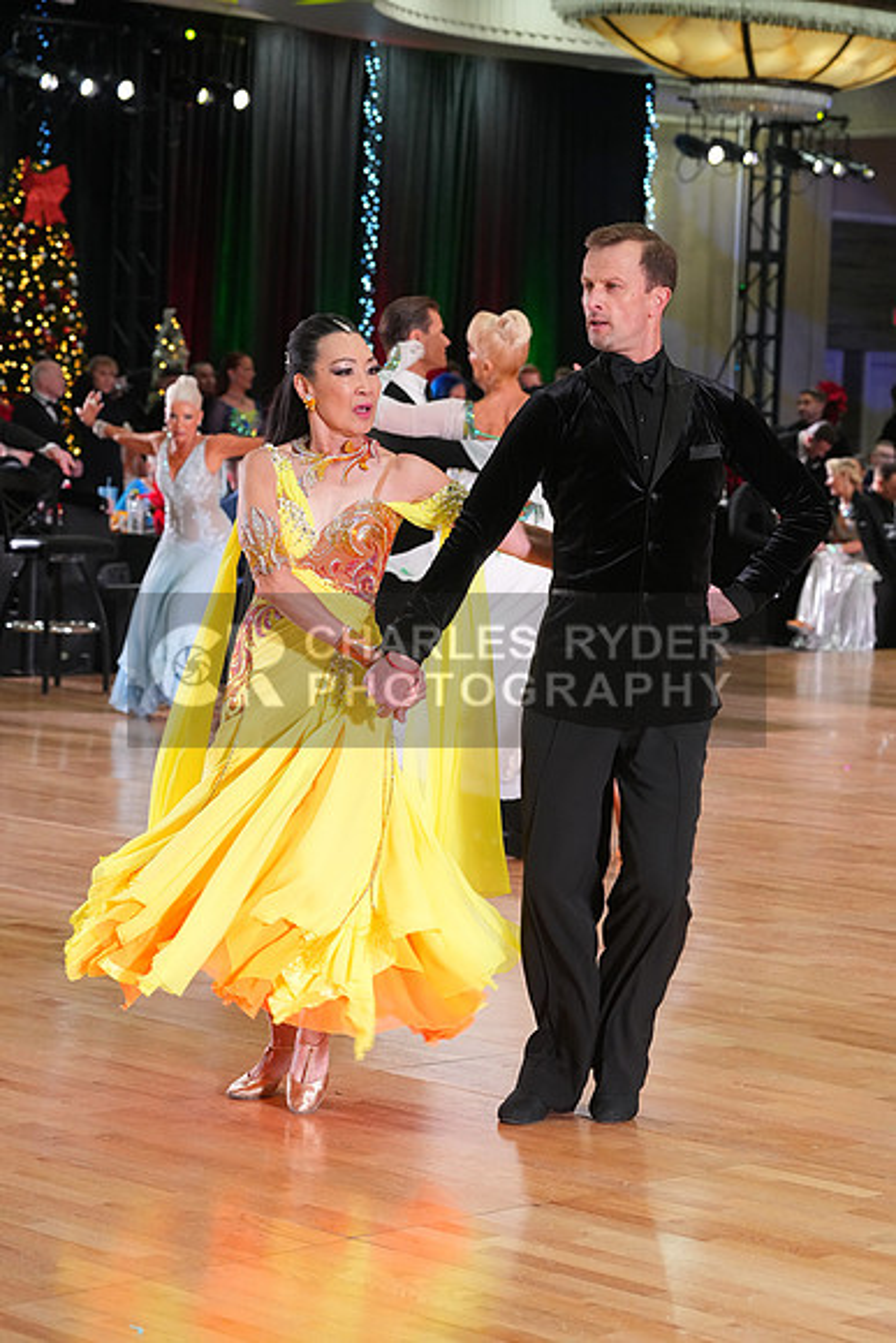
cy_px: 672
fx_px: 3432
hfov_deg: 14.9
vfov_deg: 22.1
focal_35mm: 92
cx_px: 448
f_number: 5.6
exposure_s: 1/200
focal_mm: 92
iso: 3200
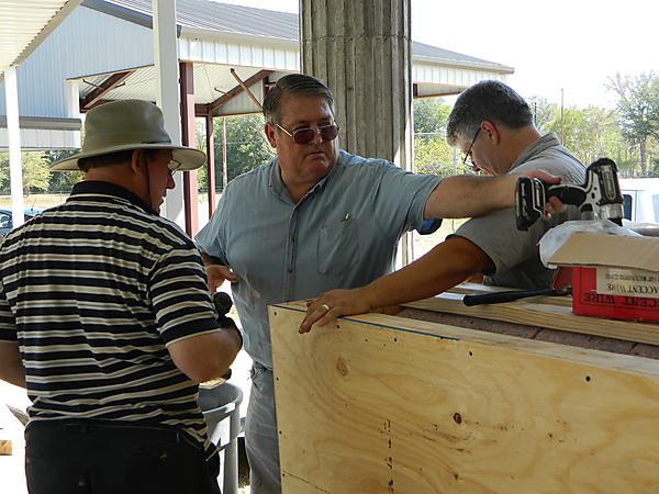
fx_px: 895
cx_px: 330
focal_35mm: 47
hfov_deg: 40.4
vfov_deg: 30.9
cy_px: 247
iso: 80
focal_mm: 8.4
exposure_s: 1/125
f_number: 3.6
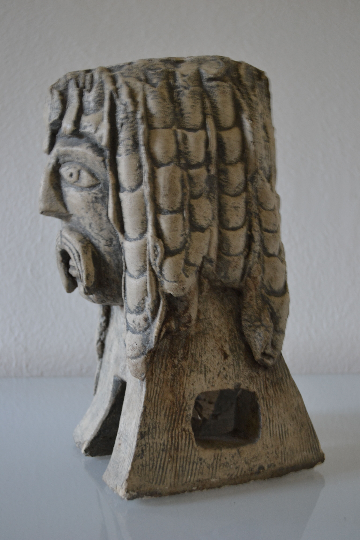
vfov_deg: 46.4
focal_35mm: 42
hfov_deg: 31.9
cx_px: 180
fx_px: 630
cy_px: 270
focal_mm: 28
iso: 400
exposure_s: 1/15
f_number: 4.5
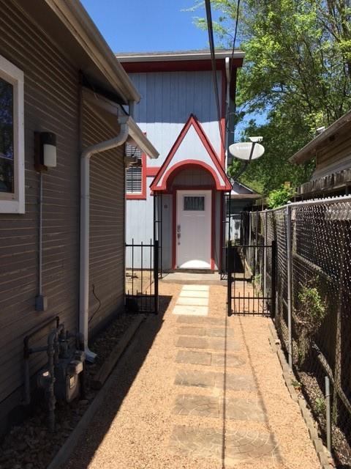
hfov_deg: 48.2
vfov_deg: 61.7
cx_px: 176
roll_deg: +0.1
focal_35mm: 29
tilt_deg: +0.8
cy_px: 234
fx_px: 392
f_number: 2.2
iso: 25
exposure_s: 1/1326
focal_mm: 4.15
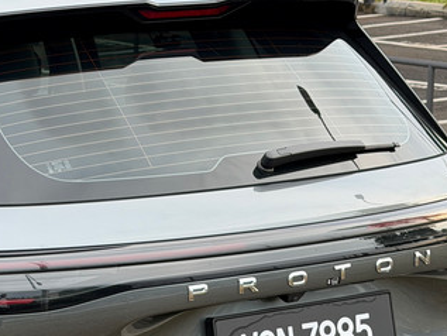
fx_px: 1641
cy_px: 318
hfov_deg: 15.2
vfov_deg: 11.6
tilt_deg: -14.5
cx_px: -3
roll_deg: +1.2
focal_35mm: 127
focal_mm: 6.76
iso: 64
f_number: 1.78
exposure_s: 1/318
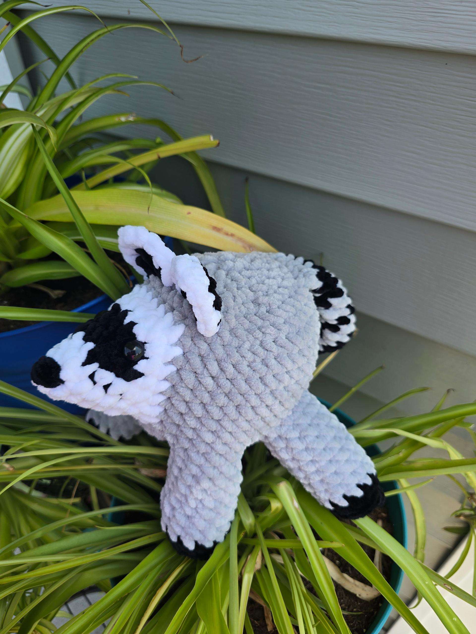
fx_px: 422
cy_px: 317
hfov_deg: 58.9
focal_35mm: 23
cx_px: 238
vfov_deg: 73.9
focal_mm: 6.3
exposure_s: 1/180
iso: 12
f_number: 1.7
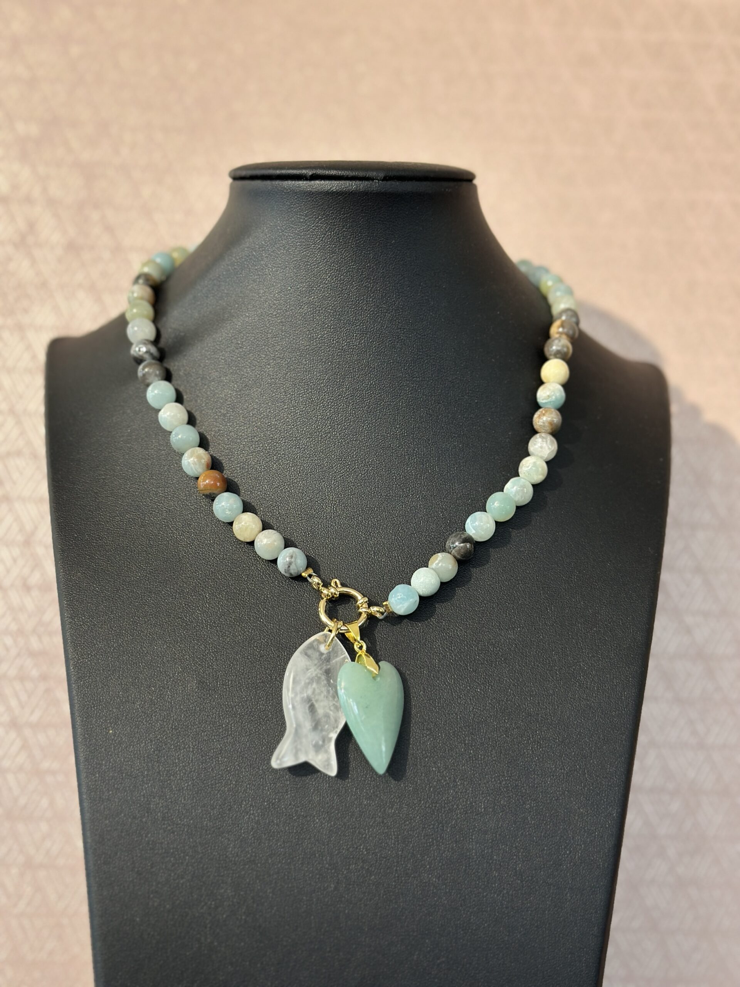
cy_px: 494
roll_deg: -1.2
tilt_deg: +9.7
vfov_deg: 39.7
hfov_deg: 30.3
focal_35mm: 48
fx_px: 1368
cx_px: 370
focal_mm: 6.86
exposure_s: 1/50
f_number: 1.78
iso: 100
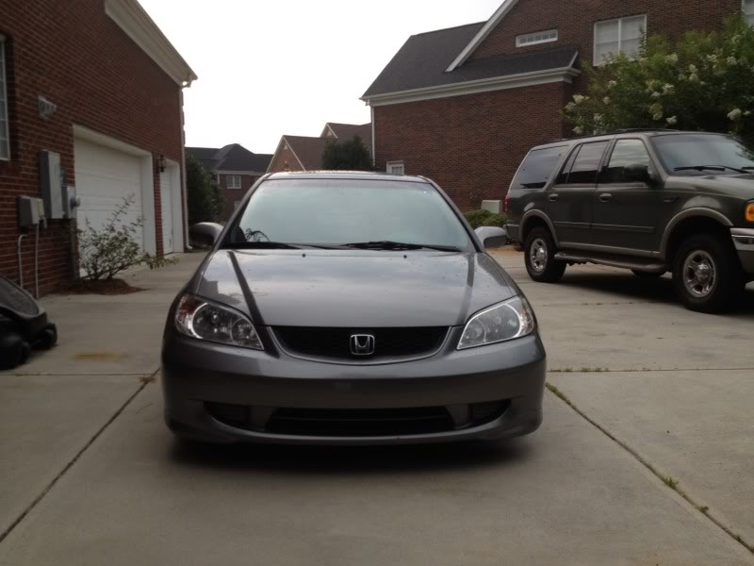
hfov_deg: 52.6
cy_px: 283
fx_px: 762
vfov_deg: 40.7
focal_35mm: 35
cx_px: 377
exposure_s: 1/40
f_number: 2.4
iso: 64
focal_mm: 4.3
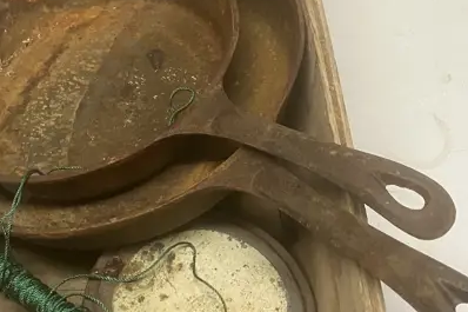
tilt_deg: -47.1
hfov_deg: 26.7
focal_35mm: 75
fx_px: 975
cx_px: 132
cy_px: 25
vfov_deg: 17.9
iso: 100
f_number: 1.8
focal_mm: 3.99
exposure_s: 1/50
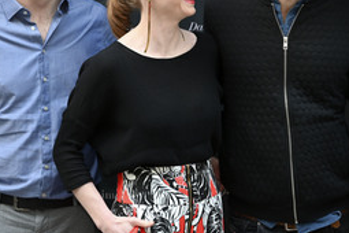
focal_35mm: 113
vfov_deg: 12.1
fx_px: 1095
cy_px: 49
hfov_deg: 18.1
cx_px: 227
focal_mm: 64
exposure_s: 1/100
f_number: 2.8
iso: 640
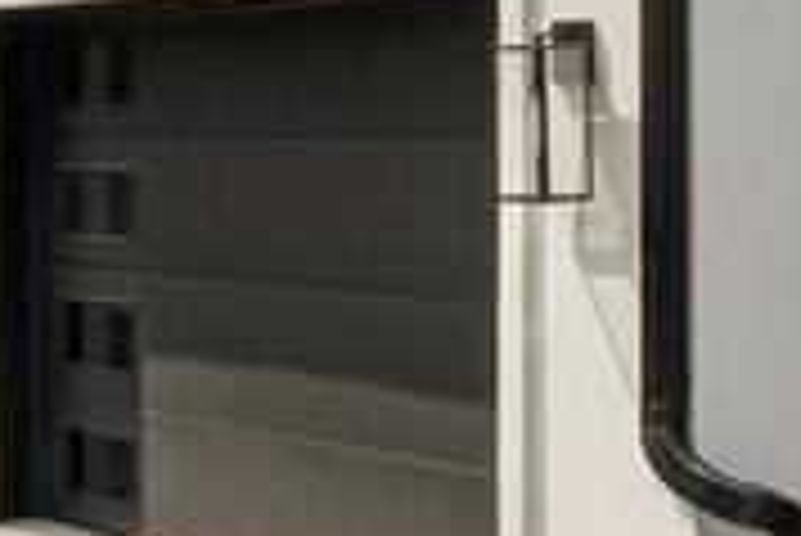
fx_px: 2049
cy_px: 108
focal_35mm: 92
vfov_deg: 14.8
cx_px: -522
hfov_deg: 18.6
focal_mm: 16
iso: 100
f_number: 11
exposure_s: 1/125
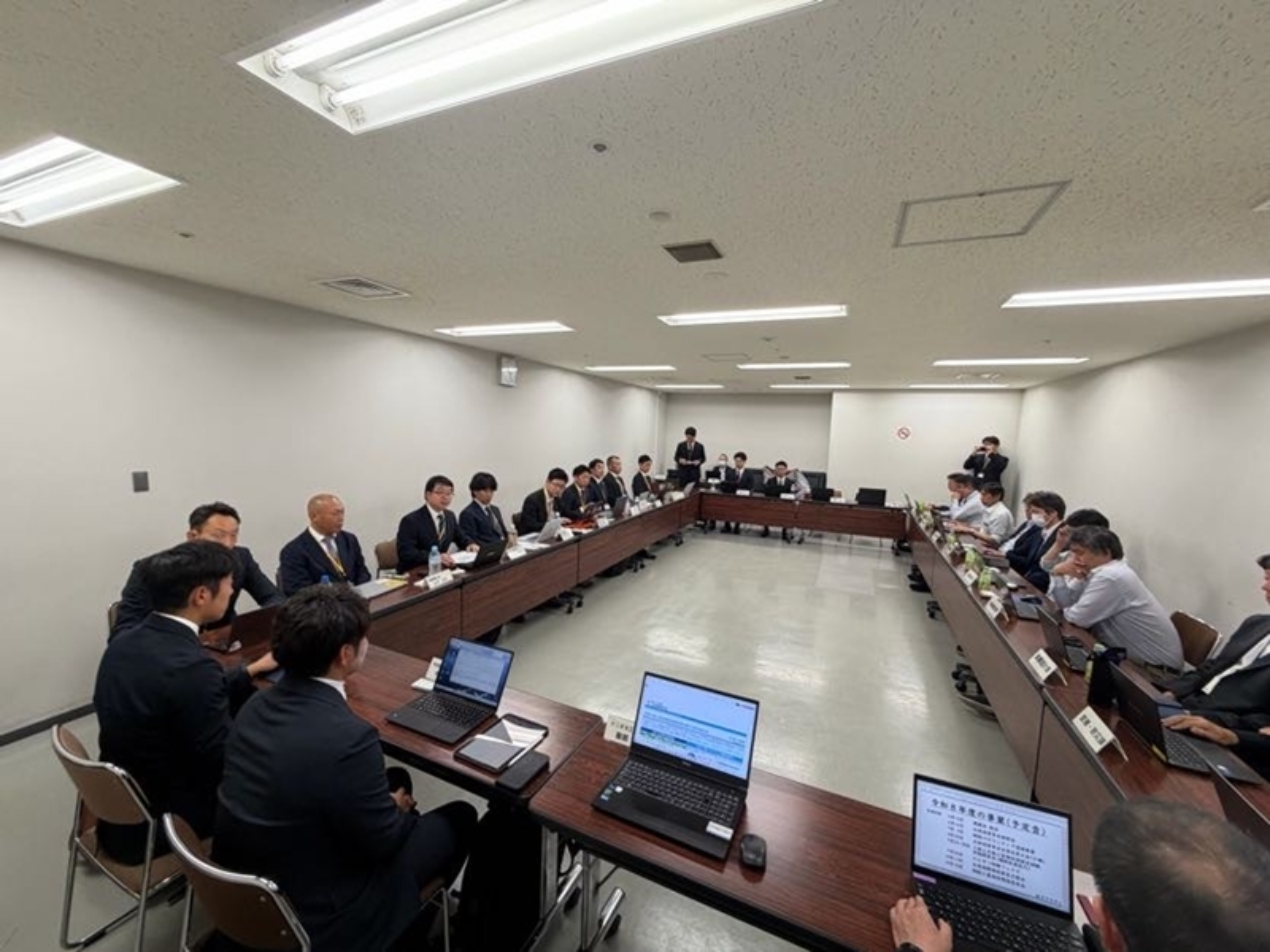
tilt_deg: -5.3
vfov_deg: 85.7
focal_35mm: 14
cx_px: 635
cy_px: 476
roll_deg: -1.7
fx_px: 514
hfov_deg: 102.1
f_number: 2.2
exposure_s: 1/100
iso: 200
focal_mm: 2.22
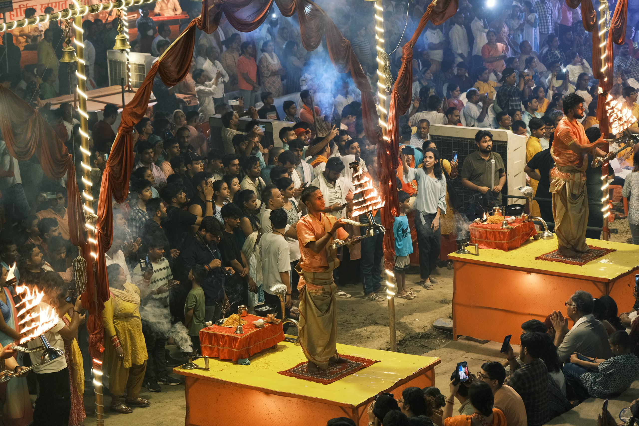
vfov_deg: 13.0
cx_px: 320
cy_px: 213
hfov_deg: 19.5
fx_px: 1864
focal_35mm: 105
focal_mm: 70
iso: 2500
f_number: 4
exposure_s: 1/105
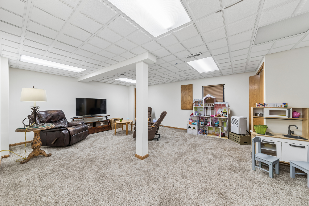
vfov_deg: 90.0
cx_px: 154
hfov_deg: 112.6
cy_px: 103
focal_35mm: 12
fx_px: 103
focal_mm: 12
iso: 200
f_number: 10
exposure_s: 1/6
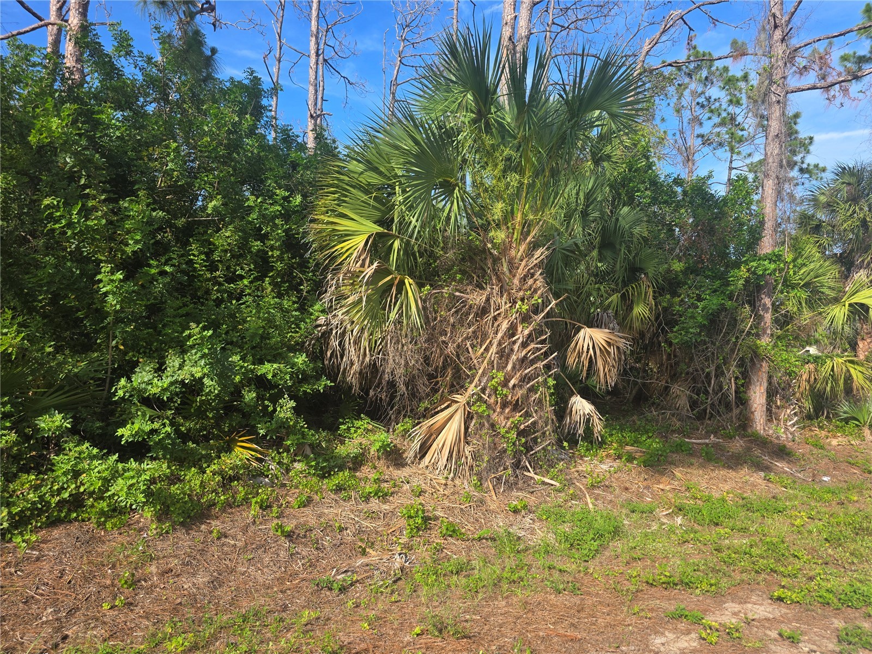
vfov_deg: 58.9
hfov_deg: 73.9
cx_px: 436
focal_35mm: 23
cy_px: 327
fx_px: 579
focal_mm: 6.3
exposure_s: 1/1983
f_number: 1.7
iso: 80
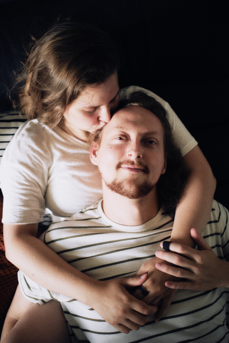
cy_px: 172
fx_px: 334
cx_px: 114
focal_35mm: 35
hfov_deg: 37.9
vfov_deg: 54.4
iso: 640
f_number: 1.4
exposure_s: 1/125
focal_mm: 23
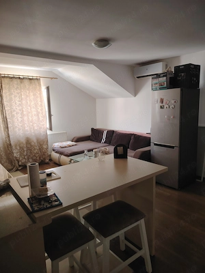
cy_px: 136
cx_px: 102
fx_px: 190
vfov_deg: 71.6
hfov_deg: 56.8
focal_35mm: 24
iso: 381
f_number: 1.75
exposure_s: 1/33.3
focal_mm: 5.25
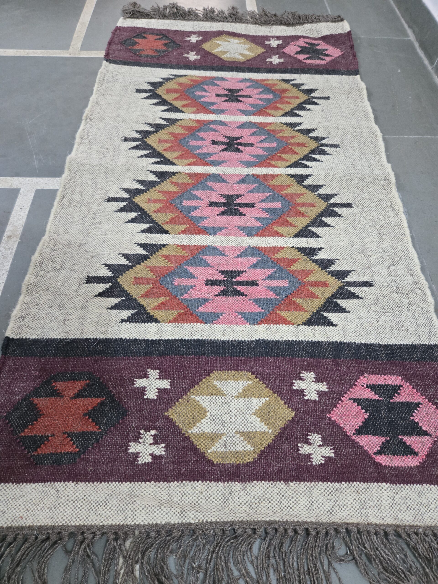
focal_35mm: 23
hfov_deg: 58.9
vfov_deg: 73.9
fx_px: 388
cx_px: 219
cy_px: 292
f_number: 1.8
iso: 800
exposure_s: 1/100
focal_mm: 5.4
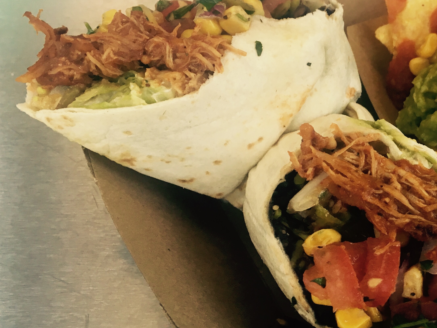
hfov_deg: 33.7
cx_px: 391
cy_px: 165
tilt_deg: -52.5
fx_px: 682
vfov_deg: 27.0
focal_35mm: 54
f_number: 2.2
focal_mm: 4.15
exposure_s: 1/33
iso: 40
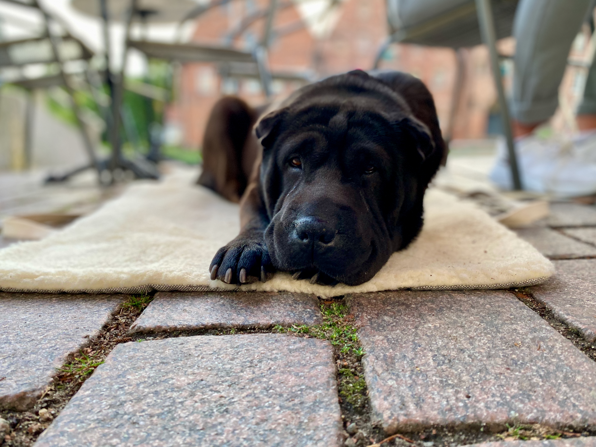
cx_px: 298
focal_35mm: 26
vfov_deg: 53.1
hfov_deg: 67.3
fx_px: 448
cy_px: 224
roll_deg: +1.7
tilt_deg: -9.0
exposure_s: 1/121
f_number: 1.8
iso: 100
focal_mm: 4.25
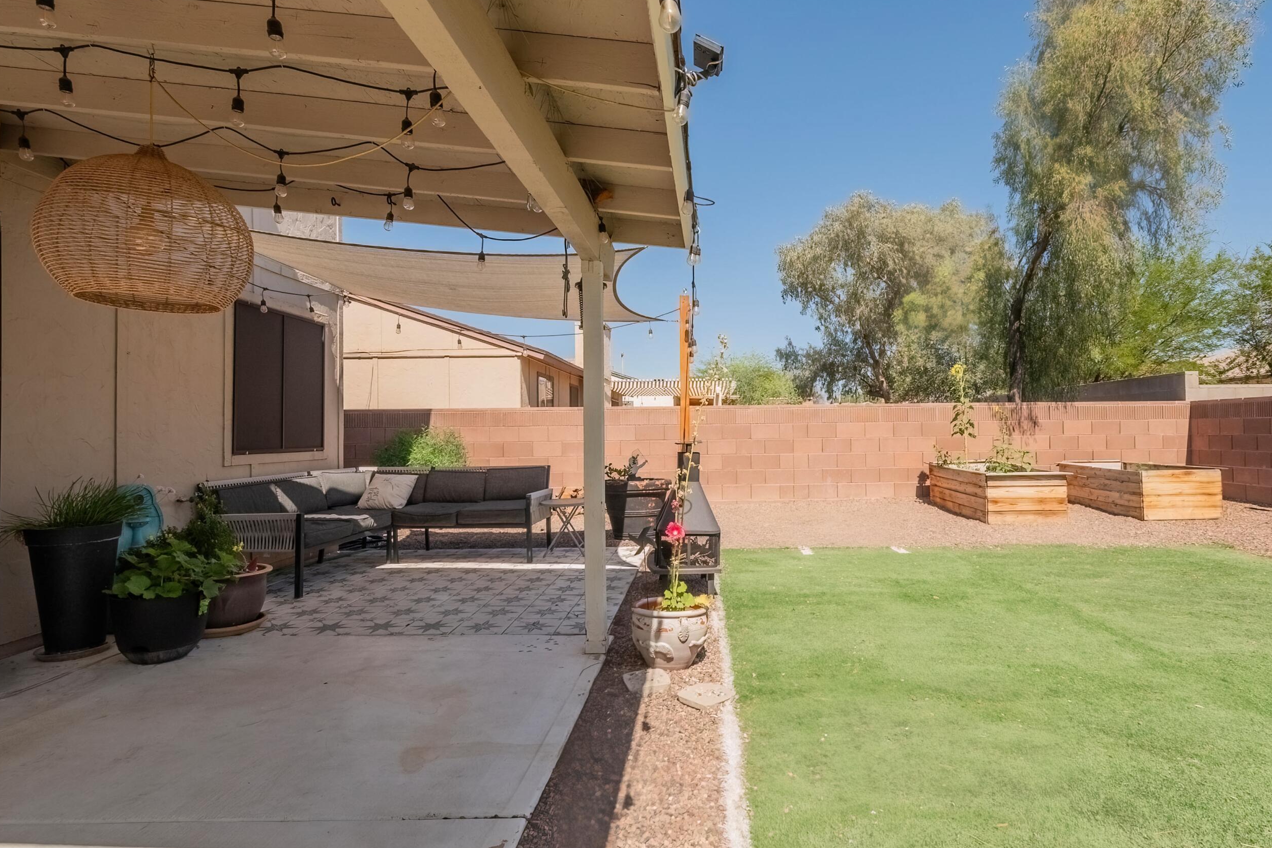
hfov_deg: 89.4
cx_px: 726
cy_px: 420
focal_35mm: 18
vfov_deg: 67.4
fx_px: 636
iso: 100
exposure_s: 1/125
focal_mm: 10
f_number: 11
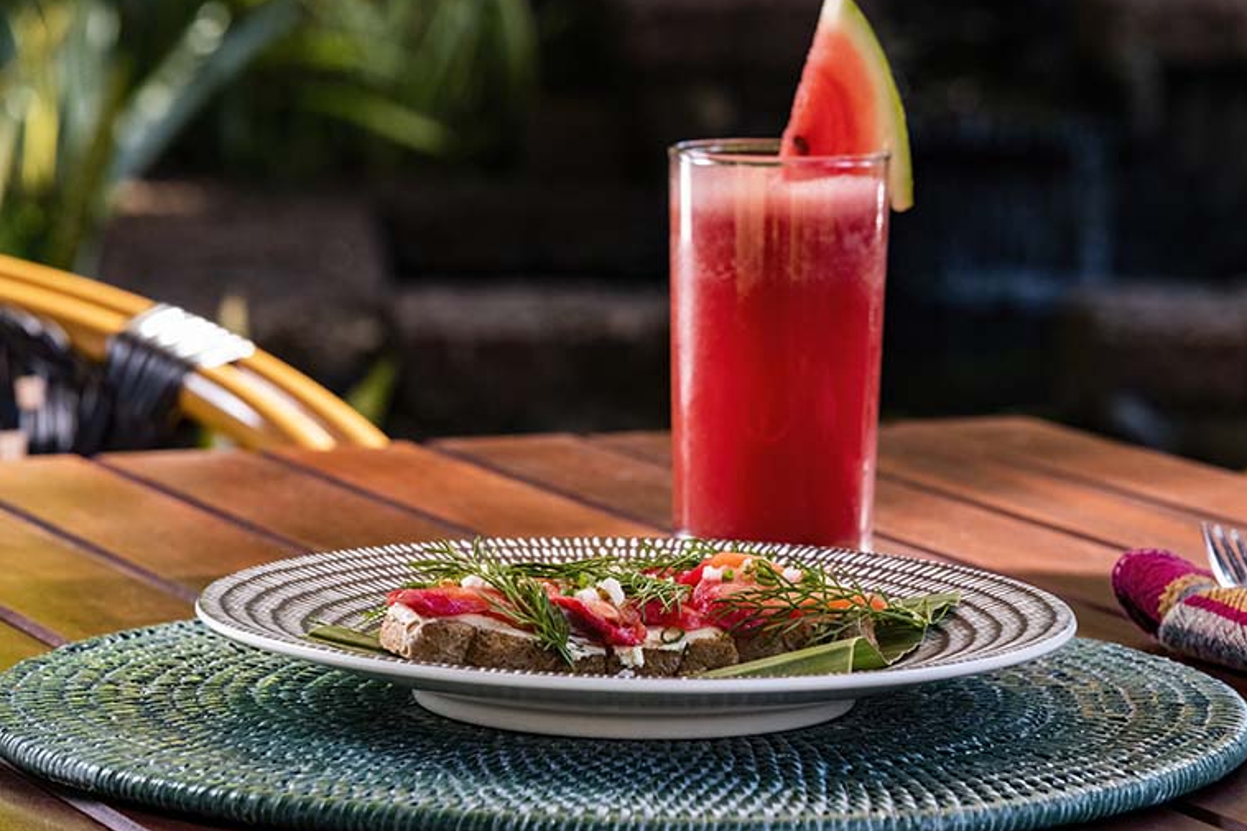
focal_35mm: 133
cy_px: 428
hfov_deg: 15.4
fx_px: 4606
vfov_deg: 10.3
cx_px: 632
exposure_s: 1/250
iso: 2500
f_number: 10
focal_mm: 105
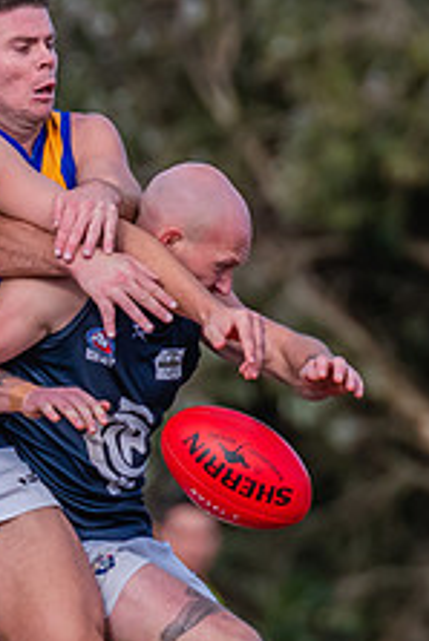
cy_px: 428
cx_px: 123
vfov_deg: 1.0
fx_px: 35960
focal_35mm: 2015
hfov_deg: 0.7
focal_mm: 420
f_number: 5
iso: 800
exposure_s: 1/2000
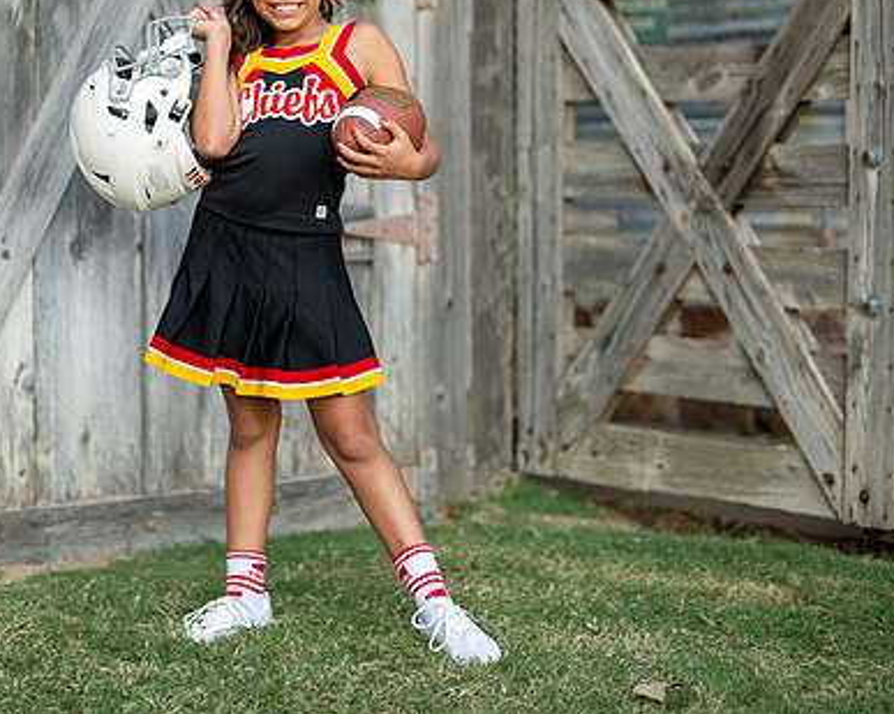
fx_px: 2221
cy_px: 206
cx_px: 293
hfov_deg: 22.7
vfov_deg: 18.2
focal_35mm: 84
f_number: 1.2
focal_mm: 50
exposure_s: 1/1600
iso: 125
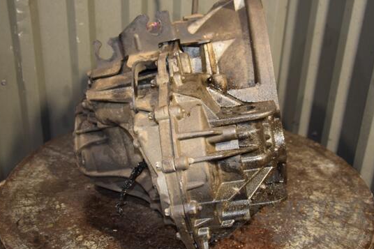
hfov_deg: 41.9
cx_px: 188
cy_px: 117
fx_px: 488
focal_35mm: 47
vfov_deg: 28.6
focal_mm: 28
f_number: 5
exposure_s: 1/60
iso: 800
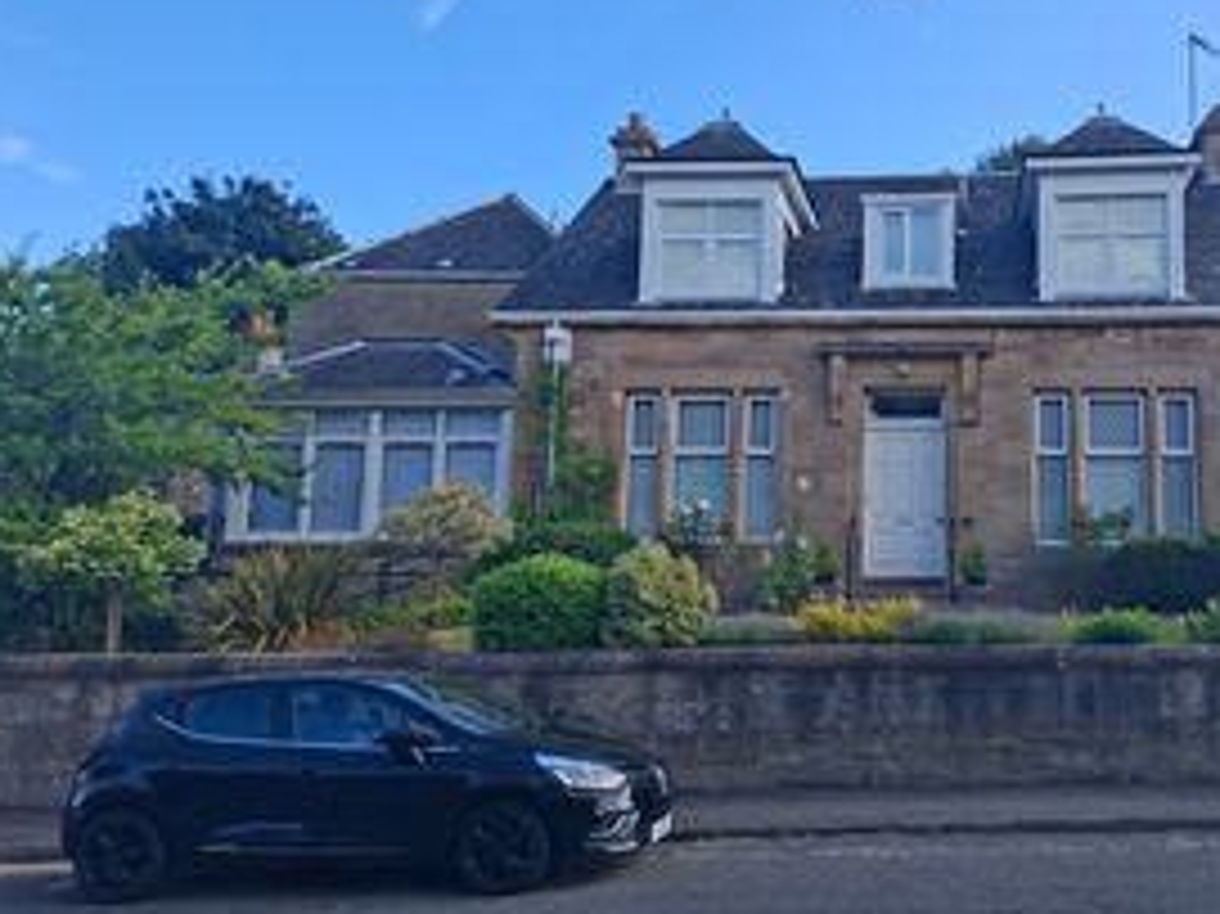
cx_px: 878
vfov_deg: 41.7
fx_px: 1198
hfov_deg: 52.2
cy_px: 401
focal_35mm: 34
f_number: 1.8
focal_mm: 5.54
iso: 50
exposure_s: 1/1585
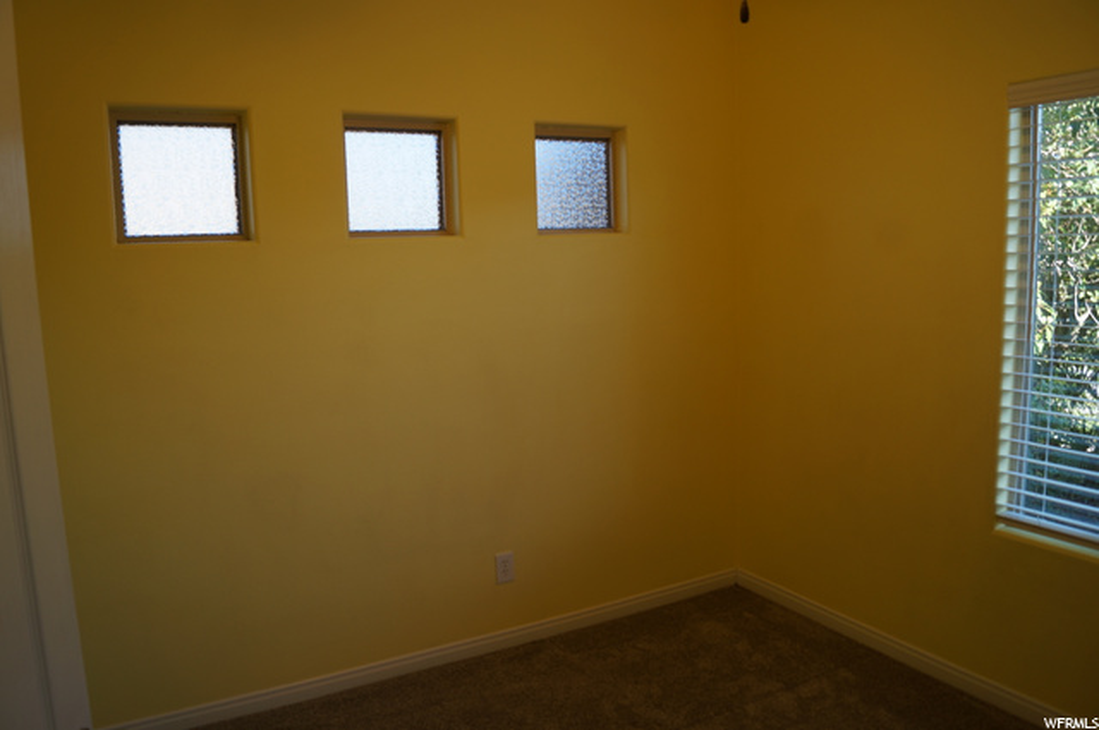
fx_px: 823
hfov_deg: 67.4
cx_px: 550
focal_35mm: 27
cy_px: 365
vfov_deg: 47.8
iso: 100
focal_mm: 18
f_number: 4.5
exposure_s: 1/80
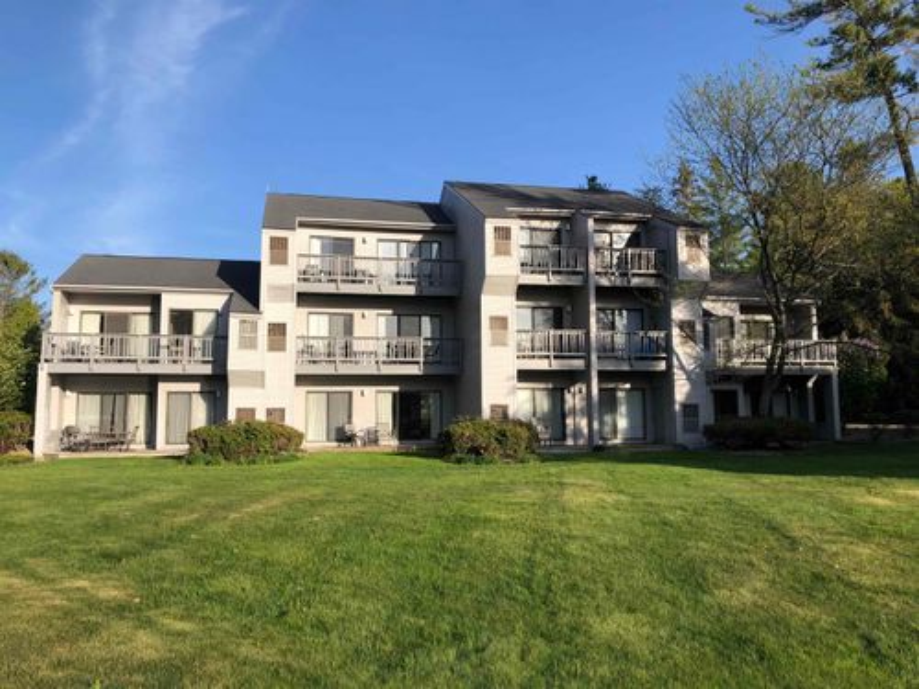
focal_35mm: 28
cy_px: 344
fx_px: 743
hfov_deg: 63.4
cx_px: 460
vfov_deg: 49.7
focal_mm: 3.99
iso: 20
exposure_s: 1/1453
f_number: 1.8
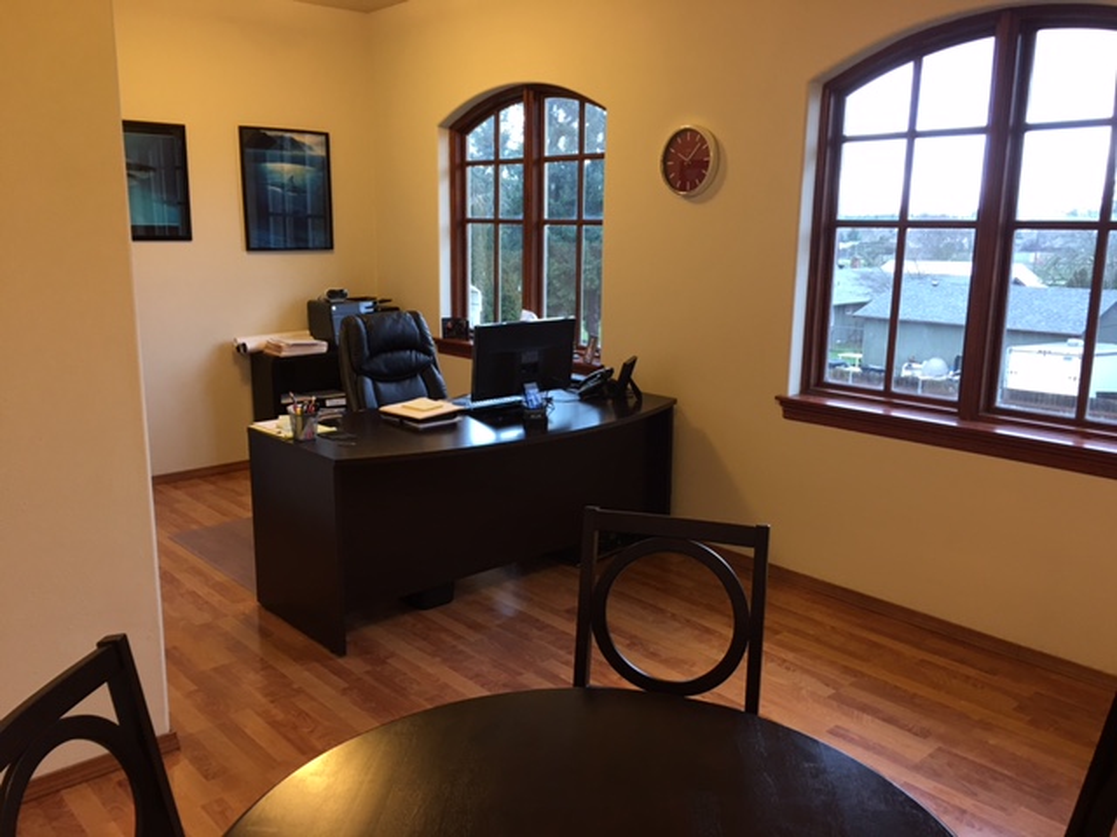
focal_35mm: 29
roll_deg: -1.1
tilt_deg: -11.3
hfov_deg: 61.7
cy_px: 418
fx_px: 936
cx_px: 558
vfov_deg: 48.2
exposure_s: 1/15
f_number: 2.2
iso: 32
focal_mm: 4.15
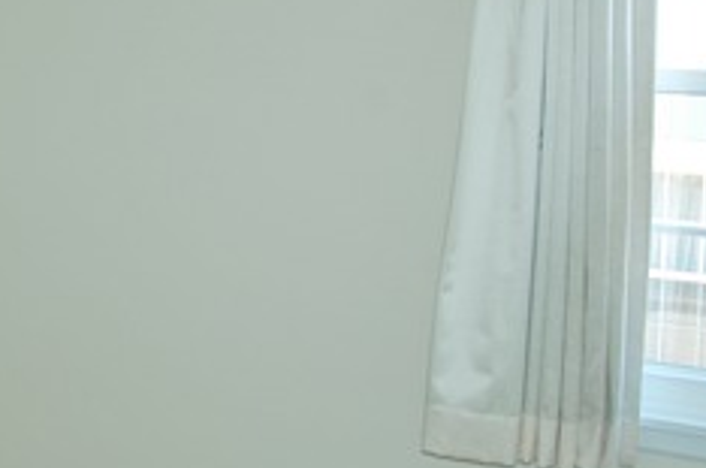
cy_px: 118
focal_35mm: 74
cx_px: -27
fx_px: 1448
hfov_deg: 25.8
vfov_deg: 18.2
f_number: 3.5
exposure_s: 1/60
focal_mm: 18
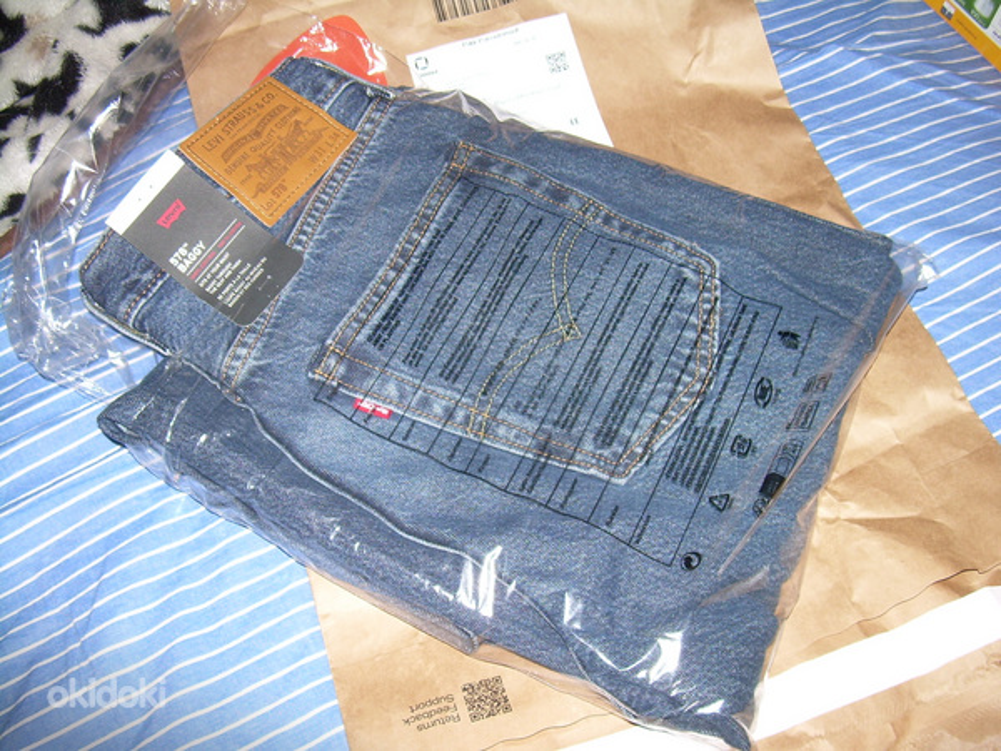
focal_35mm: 38
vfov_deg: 37.7
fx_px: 1099
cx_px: 500
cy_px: 376
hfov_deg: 49.0
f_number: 2.8
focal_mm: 6.3
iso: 50
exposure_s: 1/60
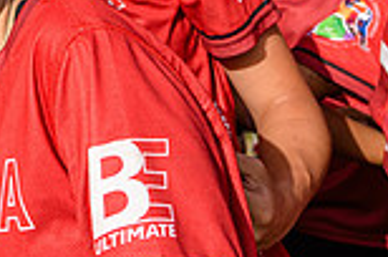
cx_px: -171
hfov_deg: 18.1
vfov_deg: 13.0
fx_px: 1097
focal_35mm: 102
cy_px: -49
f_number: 5.6
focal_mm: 27
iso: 100
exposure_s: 1/500
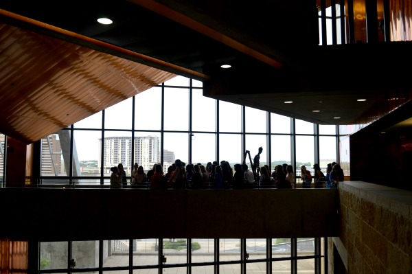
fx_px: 377
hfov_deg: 57.3
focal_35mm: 33
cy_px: 137
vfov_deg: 39.9
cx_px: 206
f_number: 5.6
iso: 200
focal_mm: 22
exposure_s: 1/125
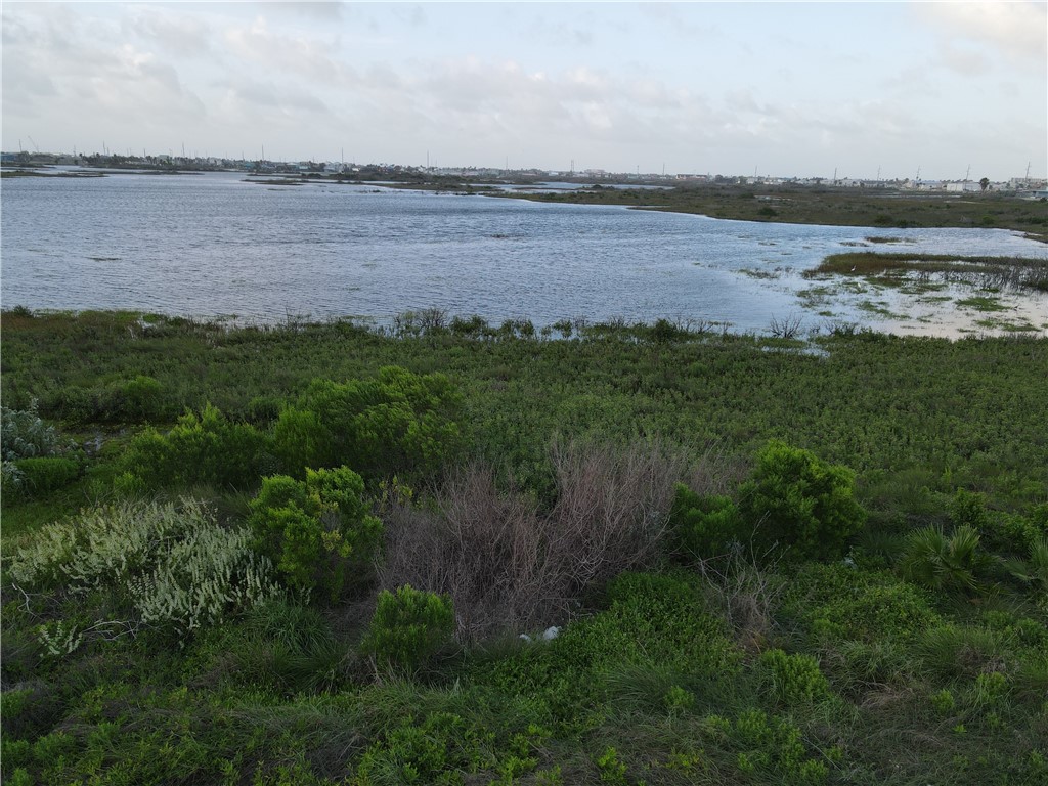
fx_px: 727
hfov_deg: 71.6
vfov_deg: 56.8
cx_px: 524
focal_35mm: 24
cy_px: 393
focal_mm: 4.5
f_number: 2.8
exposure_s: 1/160
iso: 100
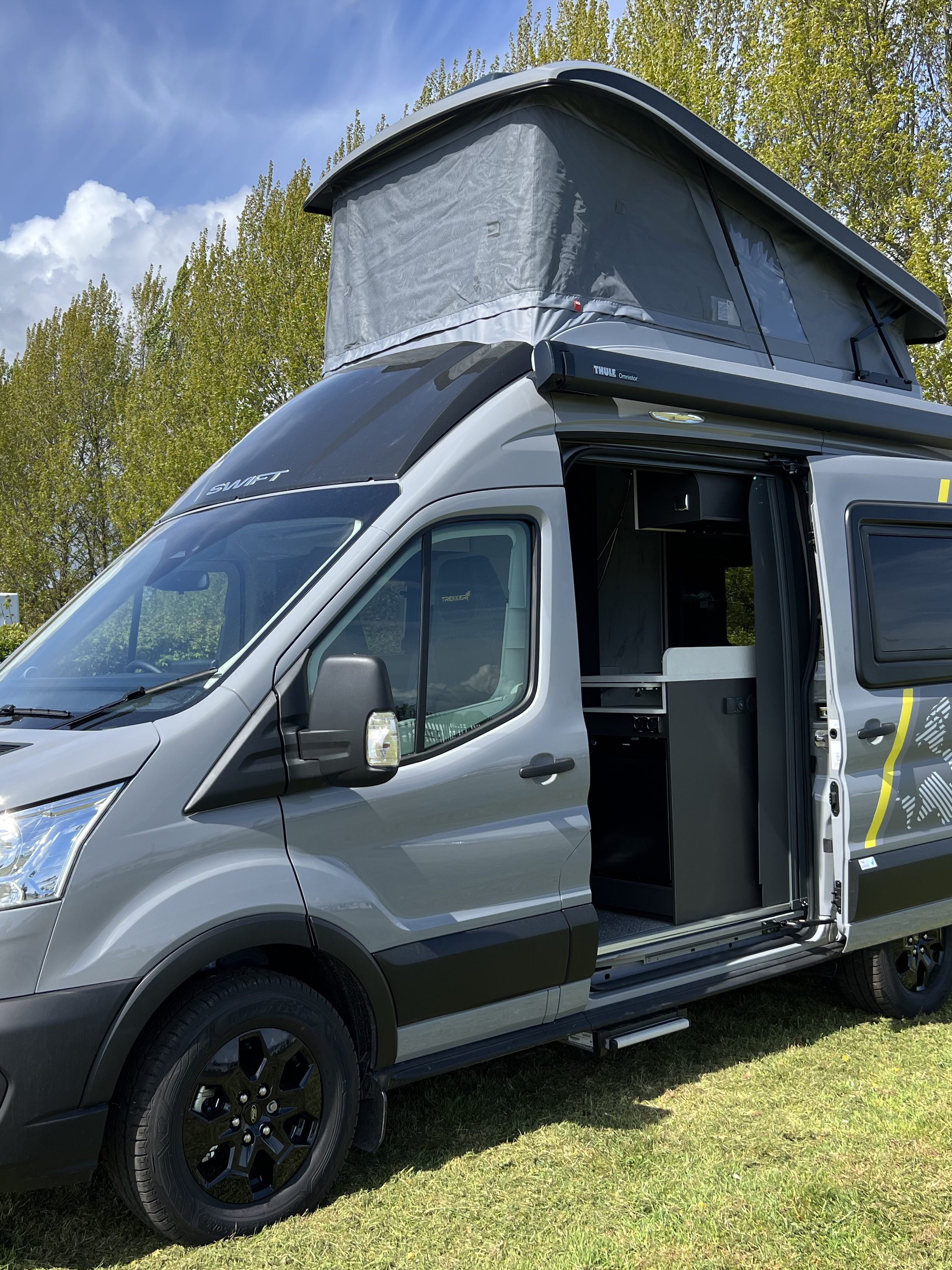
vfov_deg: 52.6
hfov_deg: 40.5
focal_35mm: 35
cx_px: 380
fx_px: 1284
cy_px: 639
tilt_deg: +1.7
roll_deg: +0.2
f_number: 1.5
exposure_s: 1/3077
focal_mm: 5.7
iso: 50
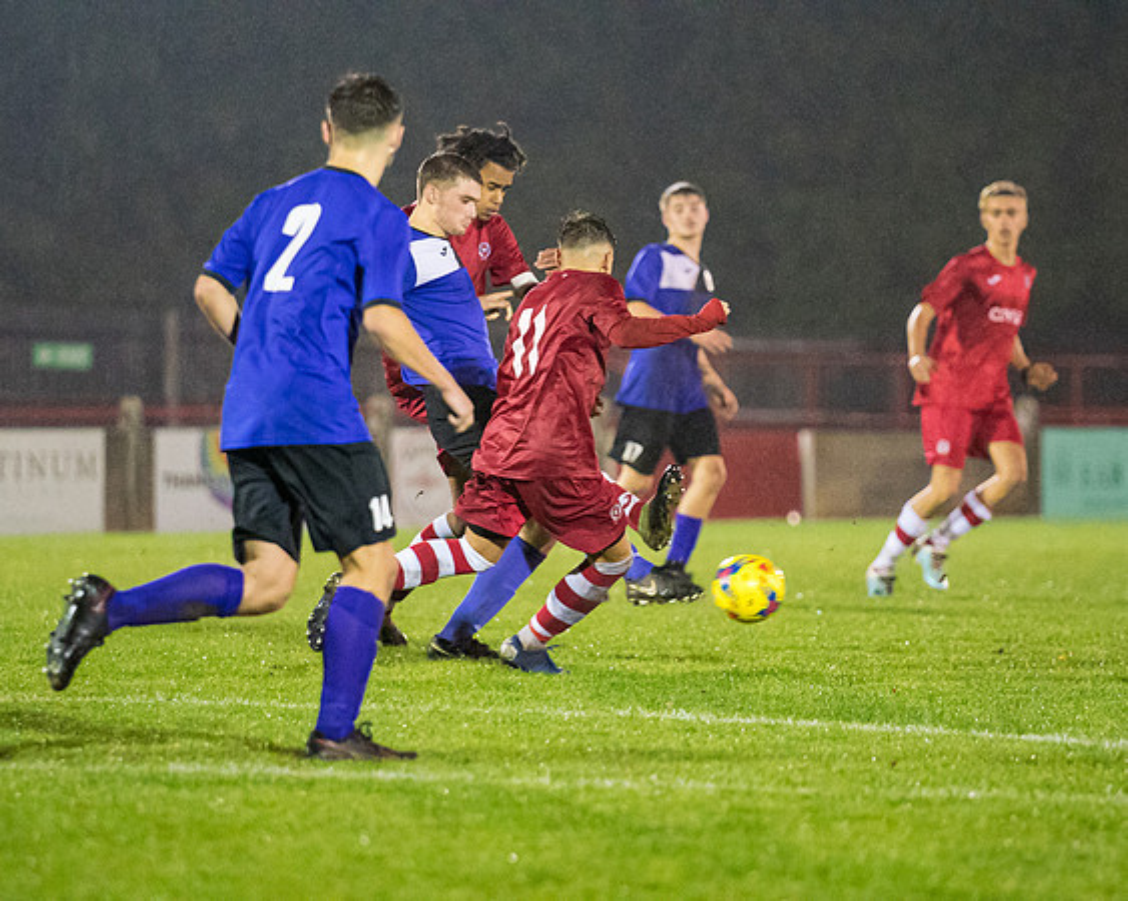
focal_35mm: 319
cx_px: 571
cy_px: 450
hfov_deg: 6.1
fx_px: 10636
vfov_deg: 4.9
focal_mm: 189
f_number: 2.8
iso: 6400
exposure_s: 1/640
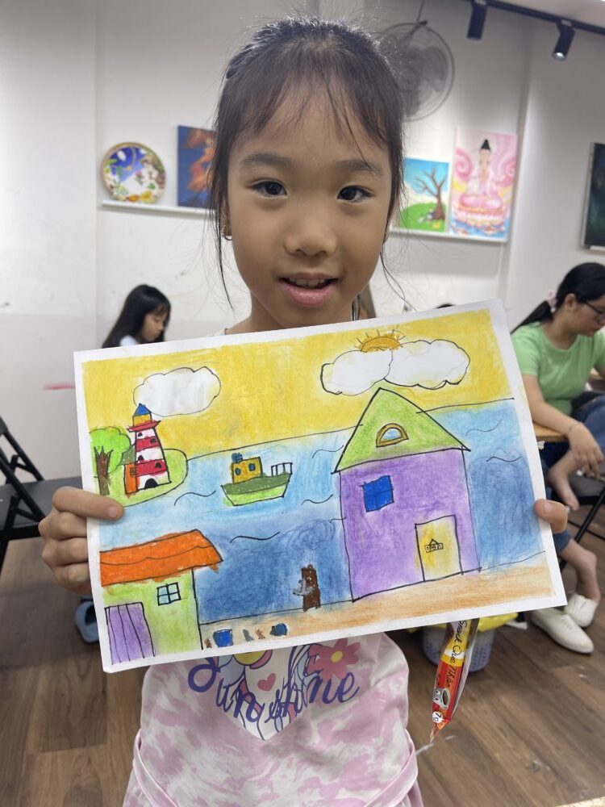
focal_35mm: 25
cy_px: 404
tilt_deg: -10.4
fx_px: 583
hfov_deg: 54.9
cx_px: 302
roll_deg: -4.0
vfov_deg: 69.4
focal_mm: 5.1
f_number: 1.6
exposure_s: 1/100
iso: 32
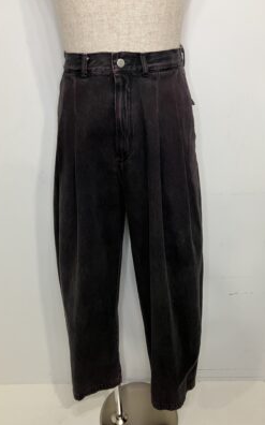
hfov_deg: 41.8
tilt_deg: -24.2
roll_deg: +1.4
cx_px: 131
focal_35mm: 30
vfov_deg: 62.9
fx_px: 347
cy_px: 212
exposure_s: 1/50
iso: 160
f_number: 1.8
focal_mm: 3.99
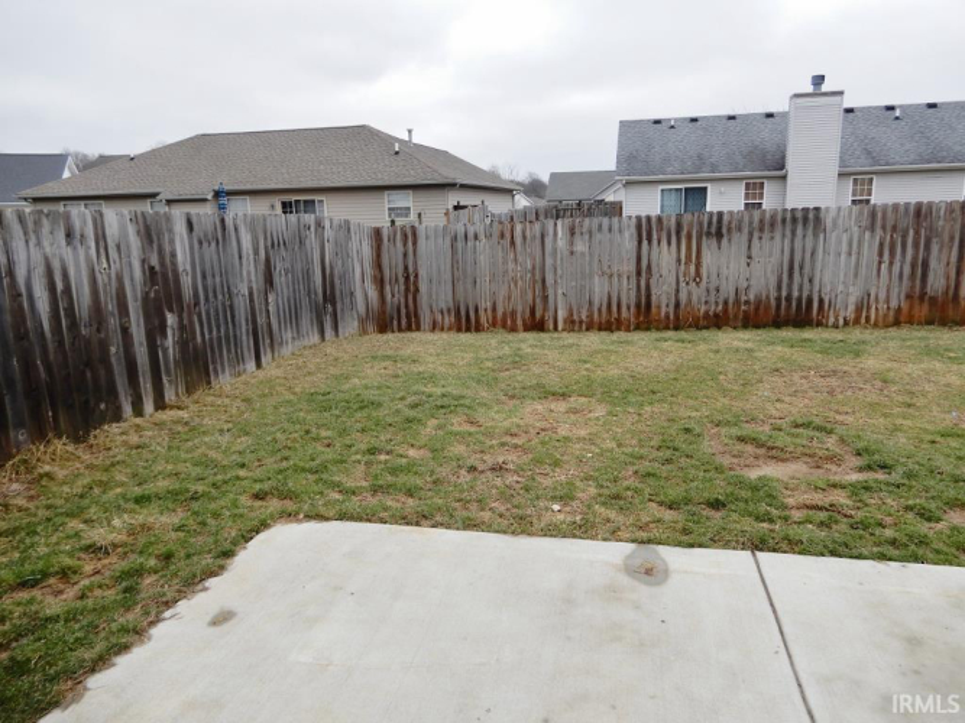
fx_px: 669
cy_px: 362
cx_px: 482
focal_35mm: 24
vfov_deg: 56.8
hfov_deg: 71.6
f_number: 3.4
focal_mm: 4.3
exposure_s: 1/320
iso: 80
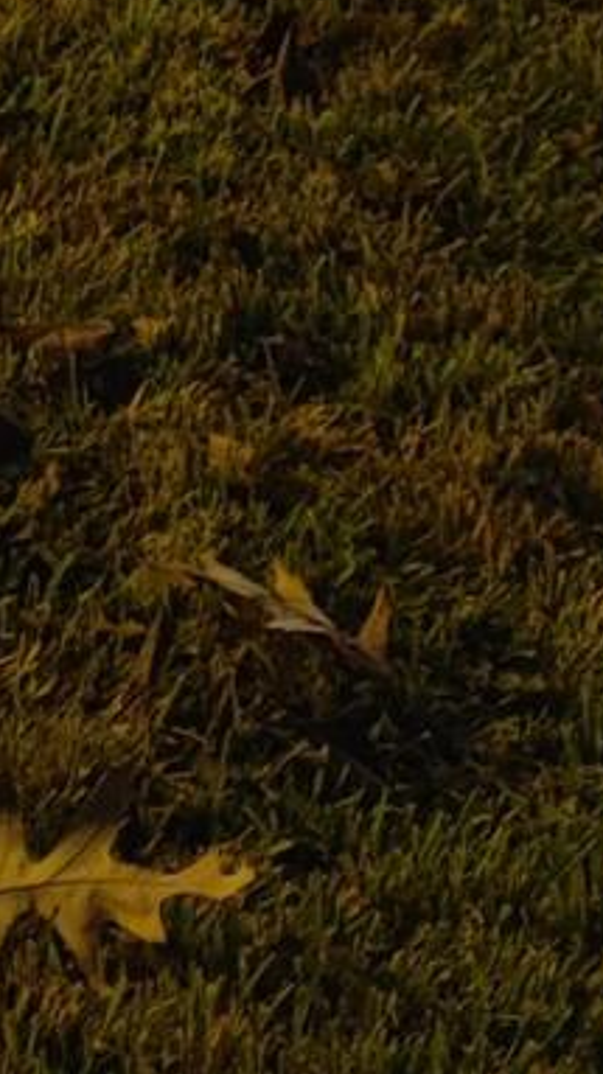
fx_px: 4213
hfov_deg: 7.6
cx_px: -903
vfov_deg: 13.0
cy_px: -948
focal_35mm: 148
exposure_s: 1/17
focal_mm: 5.58
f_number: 1.8
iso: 400
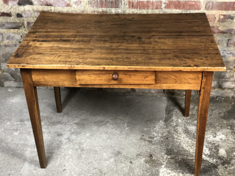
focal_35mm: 53
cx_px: 119
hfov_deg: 36.2
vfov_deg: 27.5
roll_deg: +1.9
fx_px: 360
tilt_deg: -33.1
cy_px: 87
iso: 160
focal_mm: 6
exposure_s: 1/25
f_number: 2.4
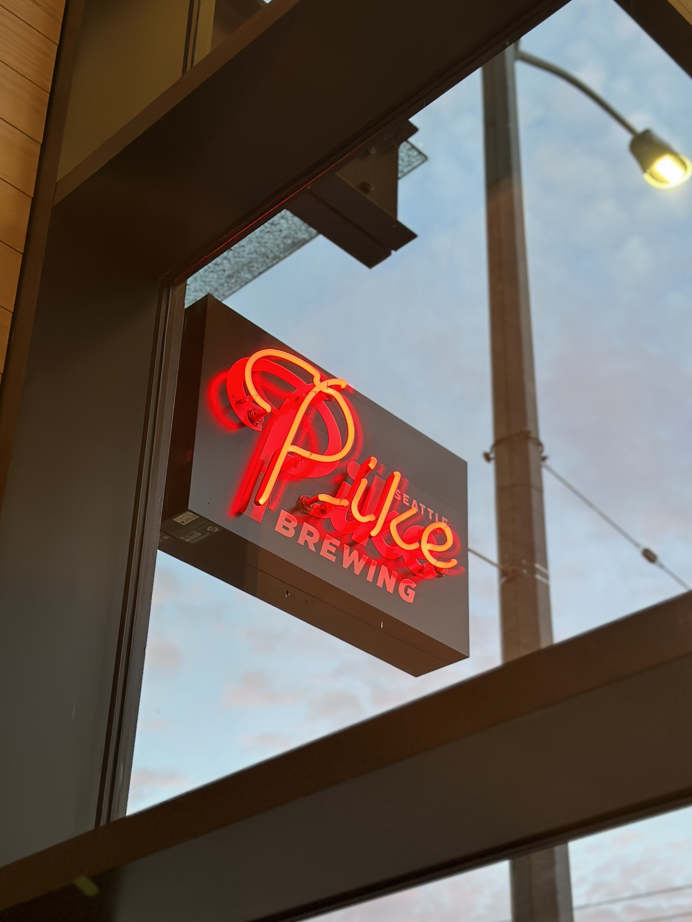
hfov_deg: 26.1
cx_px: 385
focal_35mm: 56
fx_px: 1493
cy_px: 524
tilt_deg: +34.1
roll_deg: -1.7
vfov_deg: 34.3
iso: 160
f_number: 1.78
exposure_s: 1/60
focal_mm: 6.86
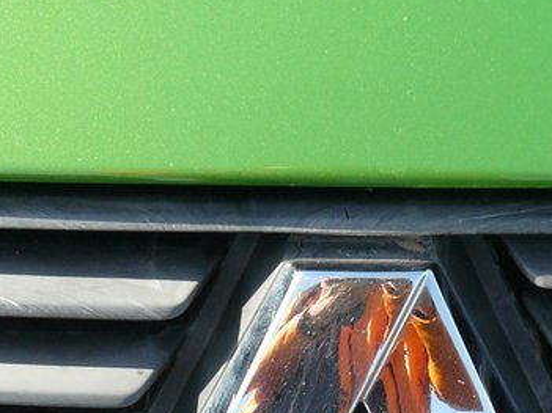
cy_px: 433
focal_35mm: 105
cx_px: 365
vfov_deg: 13.8
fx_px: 1674
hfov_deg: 18.7
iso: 100
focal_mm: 6
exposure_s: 1/200
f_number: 4
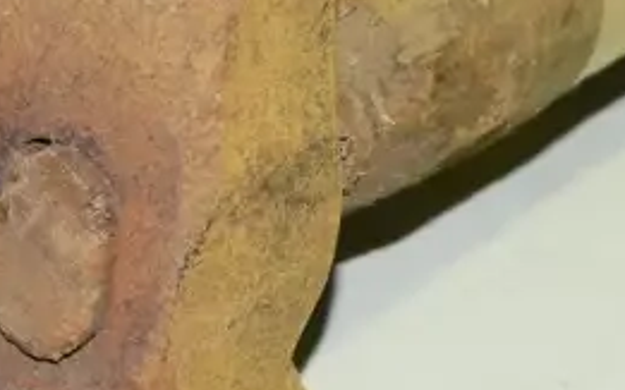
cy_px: -200
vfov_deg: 4.7
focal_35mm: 275
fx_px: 4683
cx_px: 175
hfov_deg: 7.6
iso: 3200
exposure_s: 1/125
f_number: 5.6
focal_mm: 33
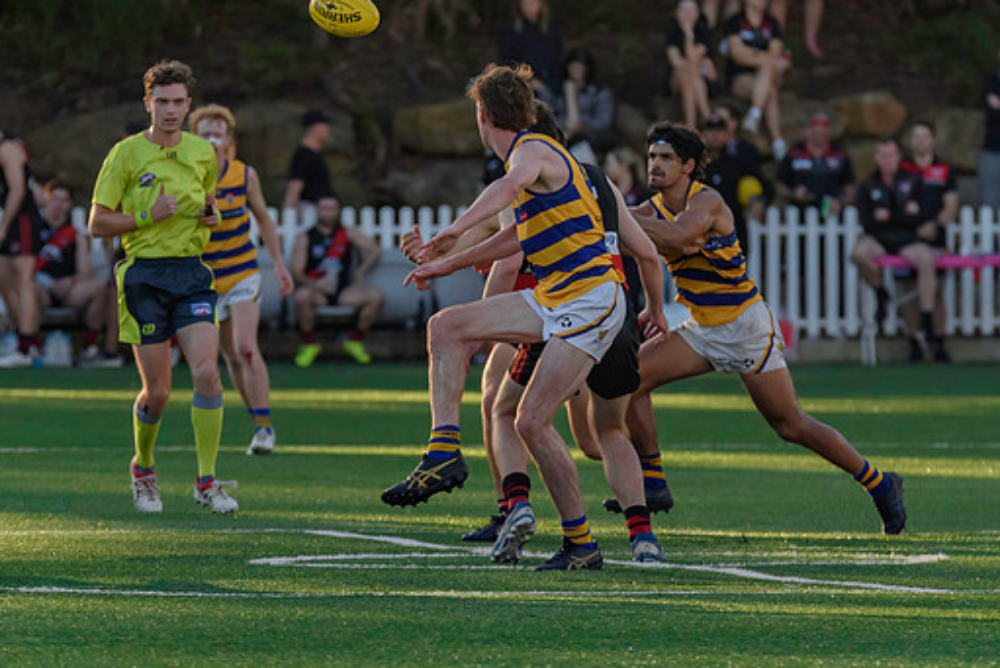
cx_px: 541
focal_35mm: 653
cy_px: 167
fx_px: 18143
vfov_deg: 2.1
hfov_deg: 3.2
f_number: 6
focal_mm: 350
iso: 800
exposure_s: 1/1600
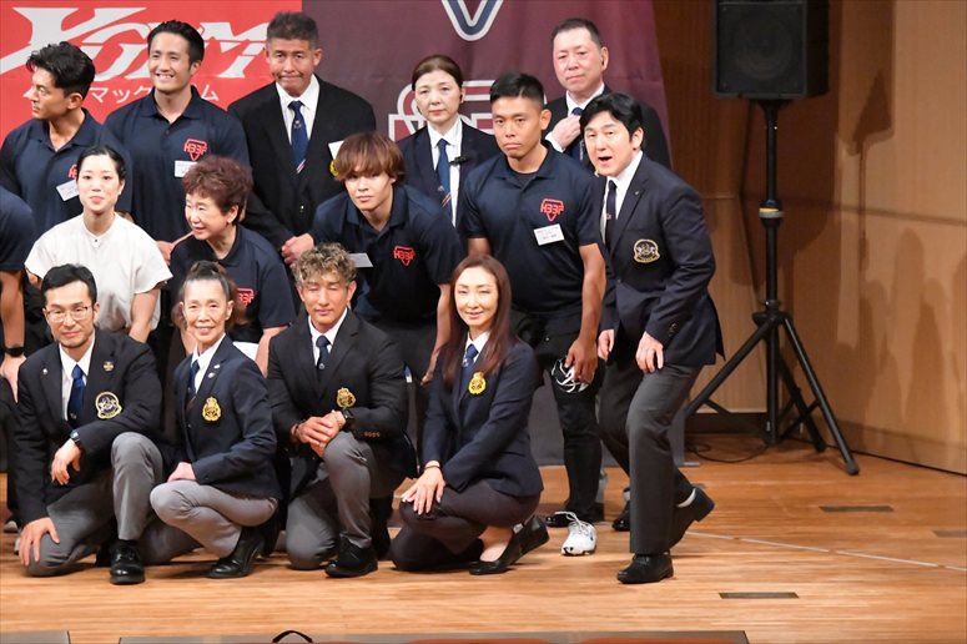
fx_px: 6444
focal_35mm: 240
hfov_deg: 8.6
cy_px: 322
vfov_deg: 5.7
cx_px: 484
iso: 14400
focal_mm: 160
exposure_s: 1/400
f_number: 5.6
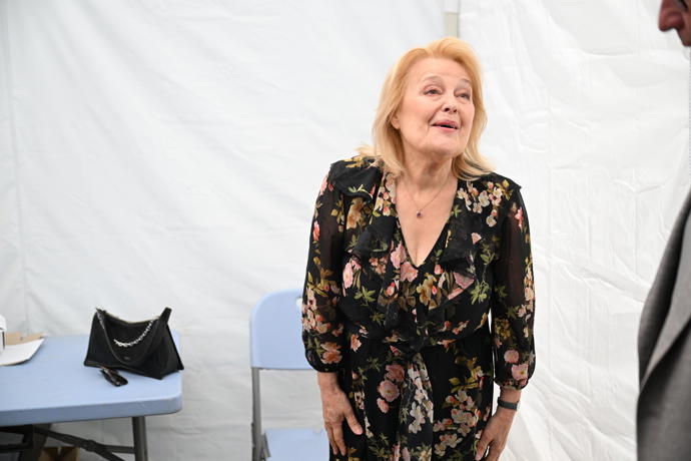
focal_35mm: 47
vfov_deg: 28.6
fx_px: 902
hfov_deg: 41.9
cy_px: 230
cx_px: 346
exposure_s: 1/8000
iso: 2500
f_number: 2.8
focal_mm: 47
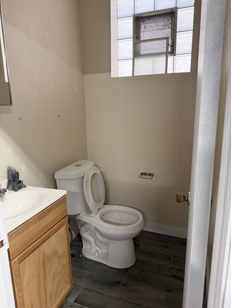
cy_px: 154
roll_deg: +1.4
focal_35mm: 24
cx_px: 116
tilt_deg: -12.2
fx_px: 214
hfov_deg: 56.8
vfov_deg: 71.6
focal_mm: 6.76
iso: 320
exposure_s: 1/60
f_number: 1.78
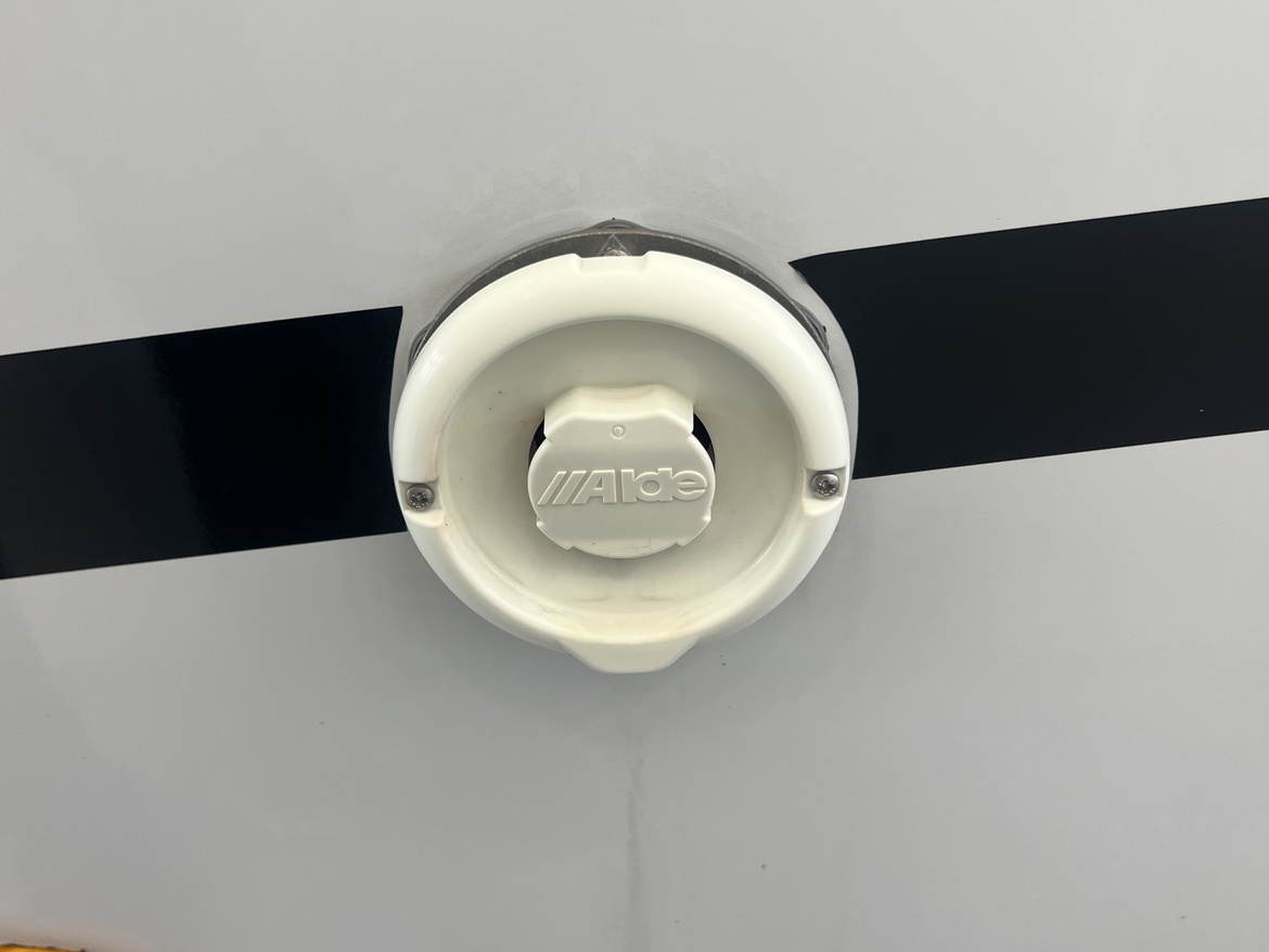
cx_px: 625
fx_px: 1173
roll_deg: +0.4
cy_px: 446
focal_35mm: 32
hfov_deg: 56.8
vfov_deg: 44.2
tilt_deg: -28.1
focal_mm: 5.7
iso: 80
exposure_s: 1/100
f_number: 1.5
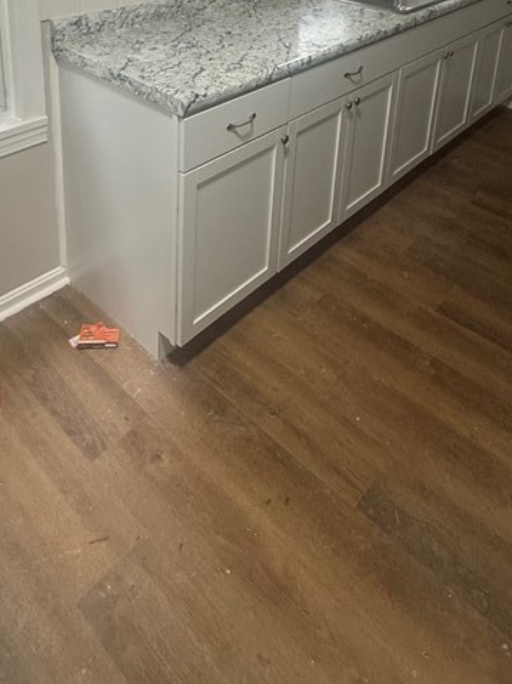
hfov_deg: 46.8
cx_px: 249
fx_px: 592
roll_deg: -2.9
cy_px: 34
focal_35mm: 30
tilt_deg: -15.7
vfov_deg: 51.0
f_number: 2.2
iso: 160
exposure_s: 1/60
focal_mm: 2.22
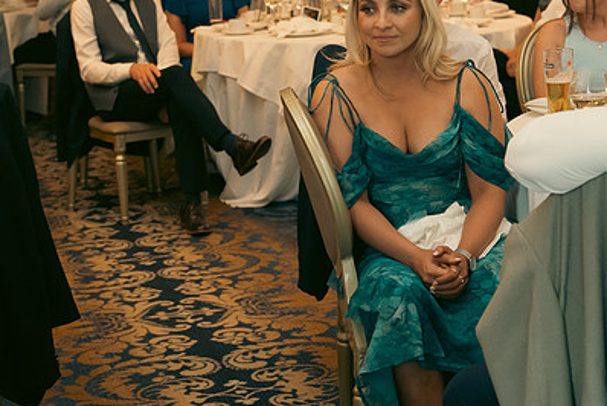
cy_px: 132
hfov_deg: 24.4
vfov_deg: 16.4
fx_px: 1400
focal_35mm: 83
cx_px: 387
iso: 2500
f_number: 3.5
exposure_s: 1/160
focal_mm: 38
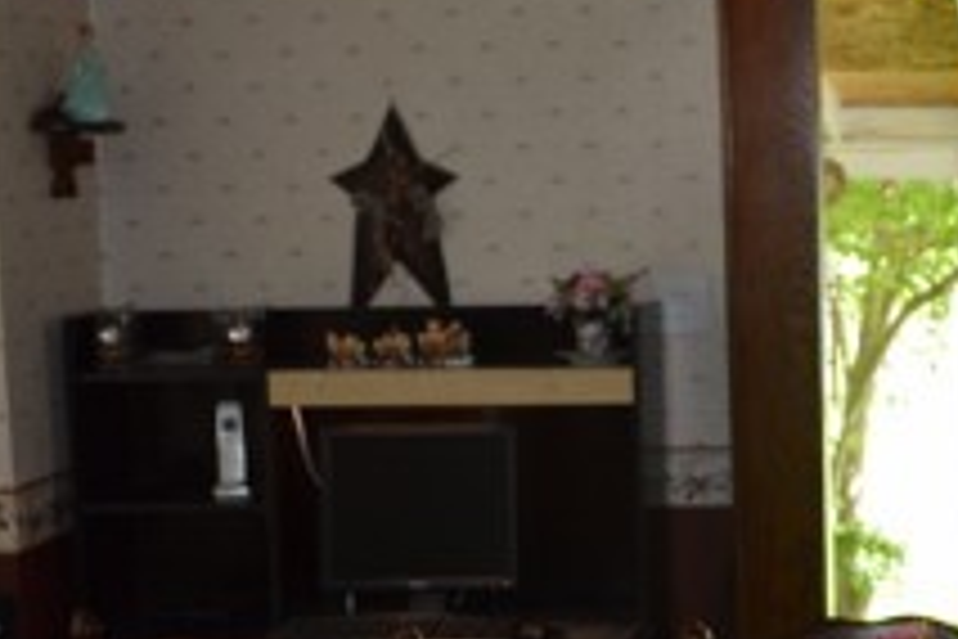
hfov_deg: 23.8
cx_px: 985
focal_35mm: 81
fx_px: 2155
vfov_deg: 16.8
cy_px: 459
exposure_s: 1/60
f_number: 4
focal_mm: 18
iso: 400
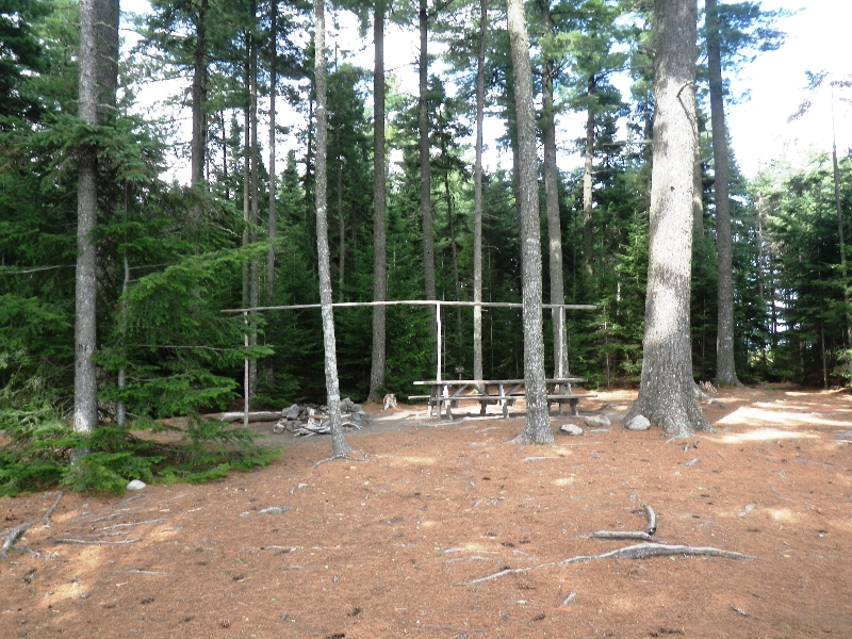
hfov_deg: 63.4
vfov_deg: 49.7
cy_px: 320
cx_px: 426
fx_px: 689
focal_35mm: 28
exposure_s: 1/50
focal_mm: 5
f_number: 3.5
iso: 80
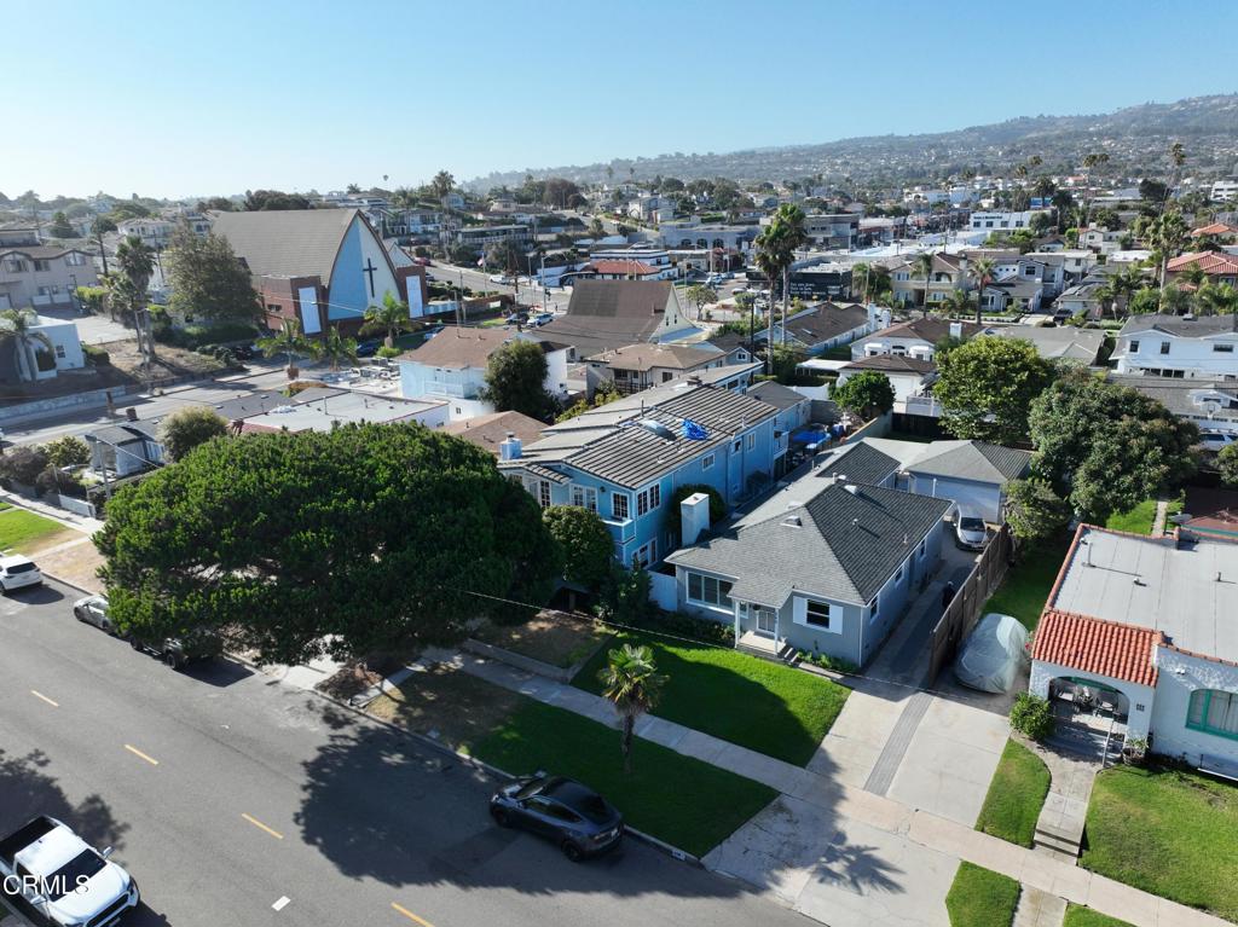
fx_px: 858
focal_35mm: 24
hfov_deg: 71.6
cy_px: 464
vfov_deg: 56.8
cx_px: 619
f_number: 2.8
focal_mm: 12.29
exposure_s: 1/2500
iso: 250
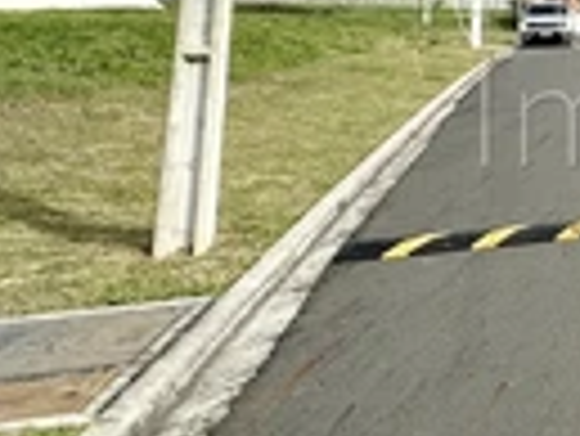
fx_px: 872
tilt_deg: +7.3
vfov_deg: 26.4
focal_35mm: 52
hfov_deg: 26.8
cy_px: -9
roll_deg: +0.9
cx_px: 859
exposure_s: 1/2353
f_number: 2.2
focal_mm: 2.22
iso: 40
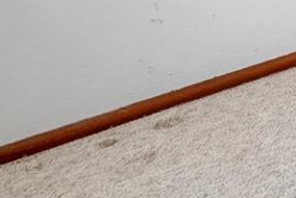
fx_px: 741
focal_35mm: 90
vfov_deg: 11.5
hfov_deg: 12.9
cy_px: -331
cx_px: 807
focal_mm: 8
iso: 400
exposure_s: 1/15
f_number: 9
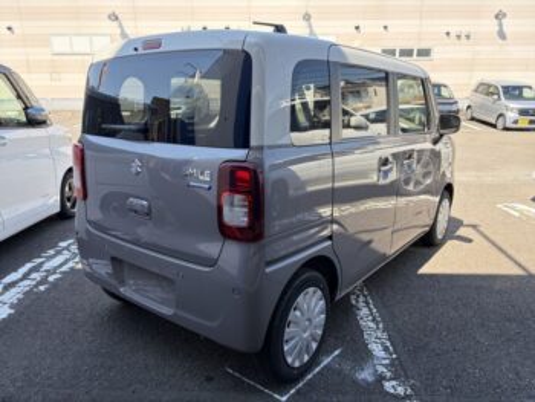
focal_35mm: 26
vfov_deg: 53.1
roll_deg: +0.5
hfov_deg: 67.3
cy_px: 201
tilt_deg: -15.4
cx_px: 268
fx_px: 402
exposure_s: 1/861
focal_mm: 5.96
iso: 64
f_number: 1.6
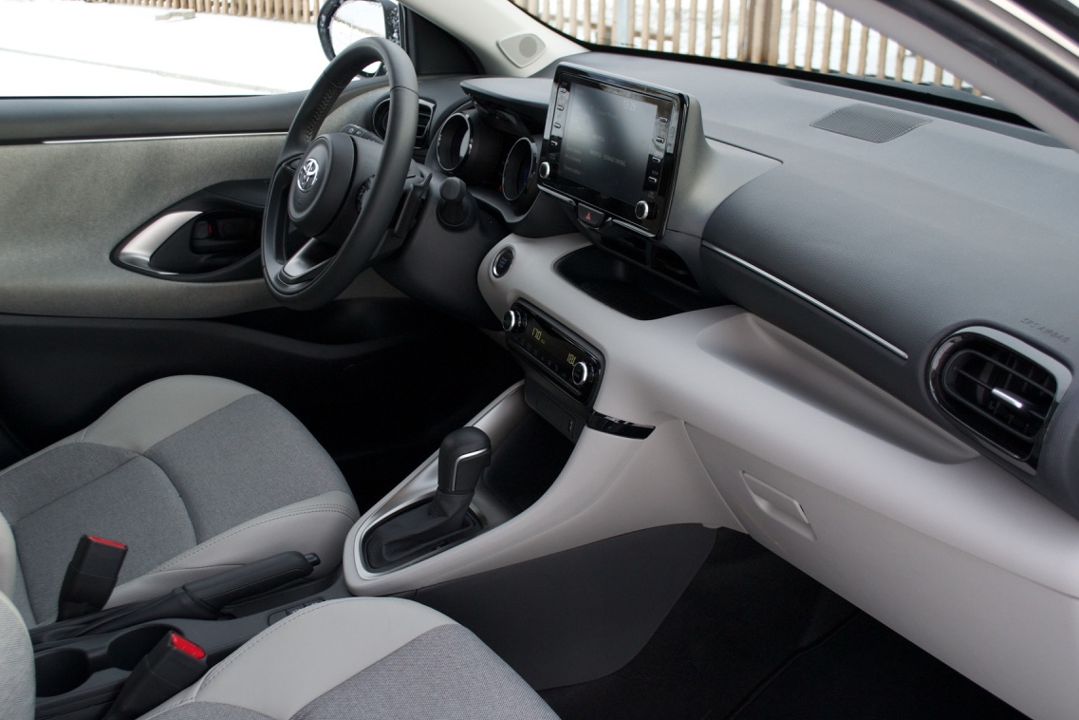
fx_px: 1139
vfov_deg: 35.1
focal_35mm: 38
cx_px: 536
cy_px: 354
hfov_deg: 50.7
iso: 320
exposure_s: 1/125
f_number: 5.6
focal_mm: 24
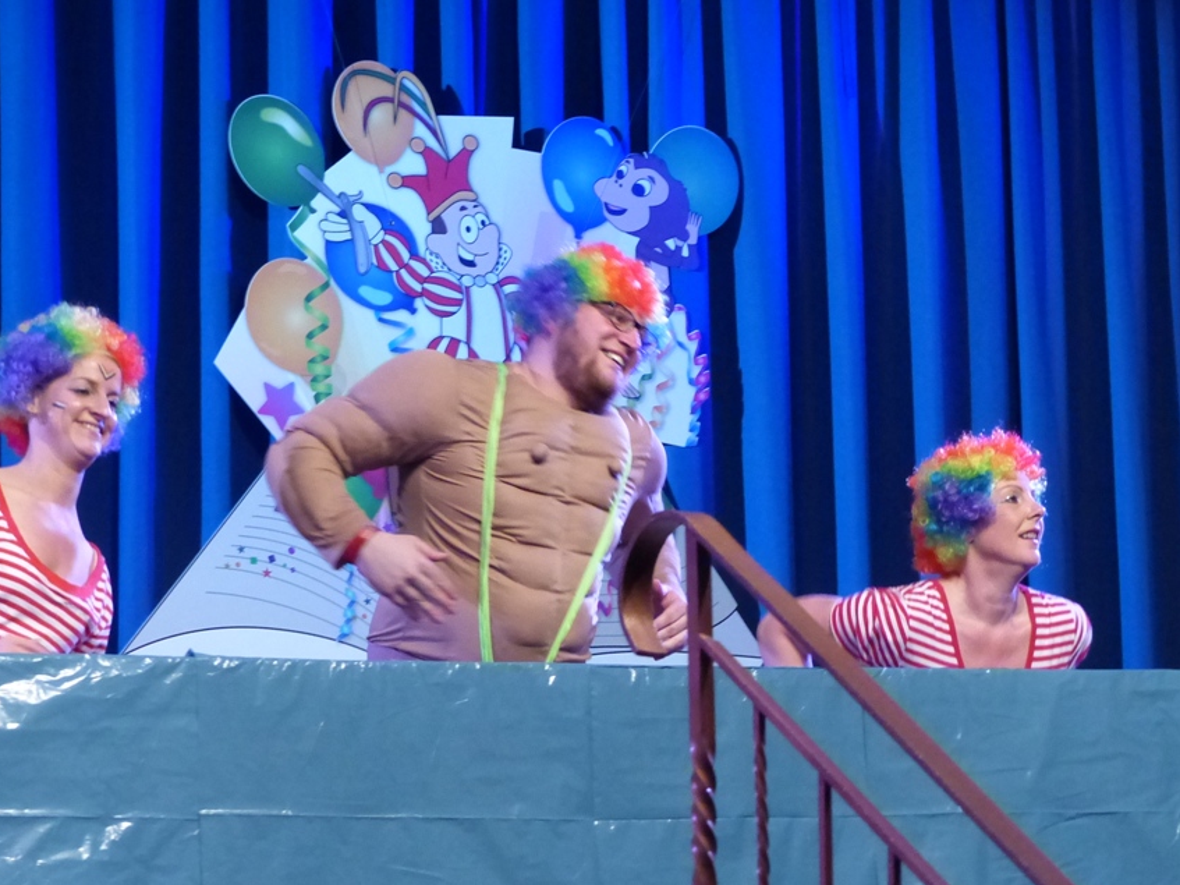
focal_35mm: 129
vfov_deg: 11.5
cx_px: 584
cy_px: 457
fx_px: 4397
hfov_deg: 15.3
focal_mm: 16.4
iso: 800
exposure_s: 1/100
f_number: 2.8
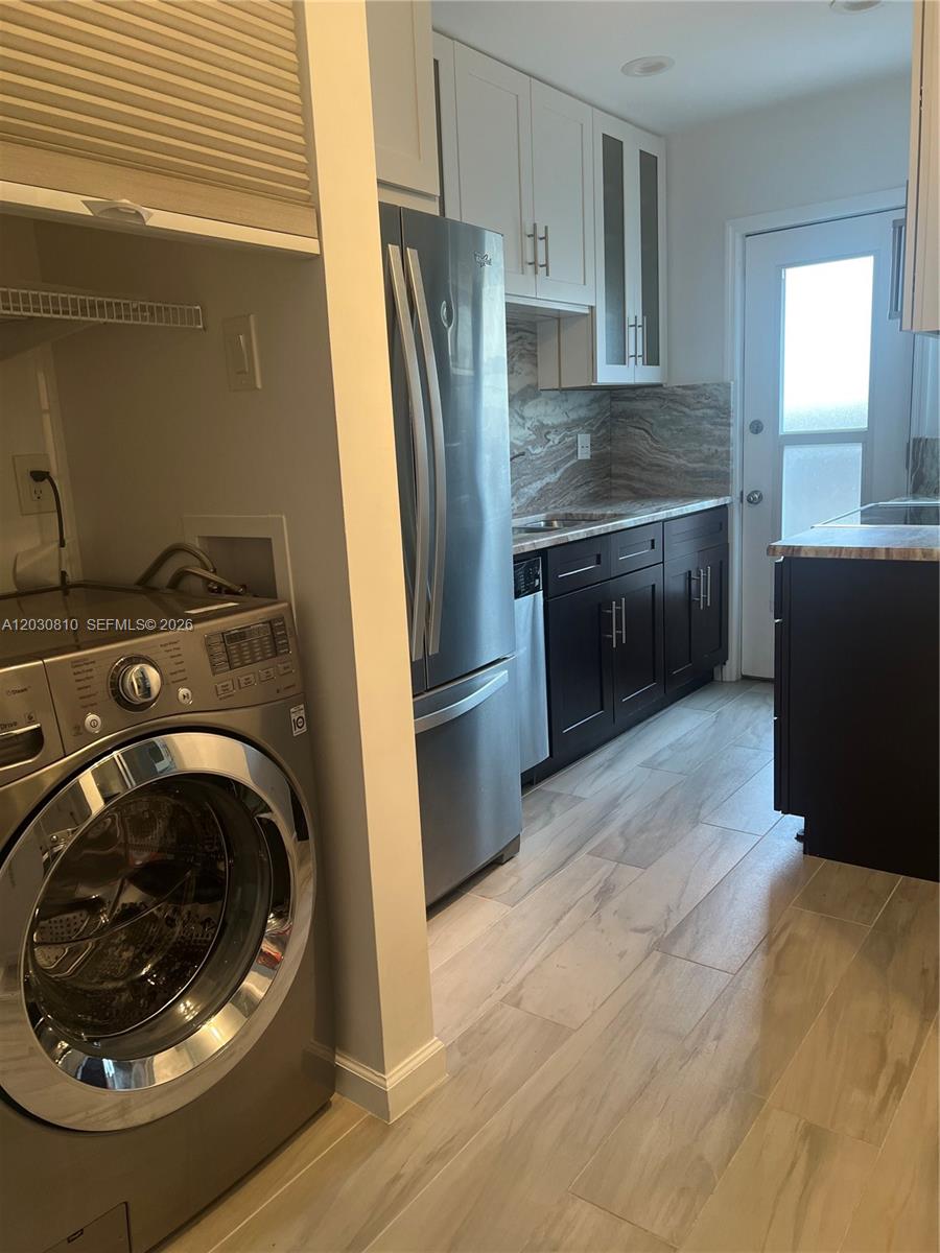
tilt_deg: -11.0
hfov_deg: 53.1
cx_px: 470
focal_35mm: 26
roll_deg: +2.6
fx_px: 941
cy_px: 626
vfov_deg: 67.3
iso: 80
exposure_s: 1/60
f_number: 1.5
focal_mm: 5.7
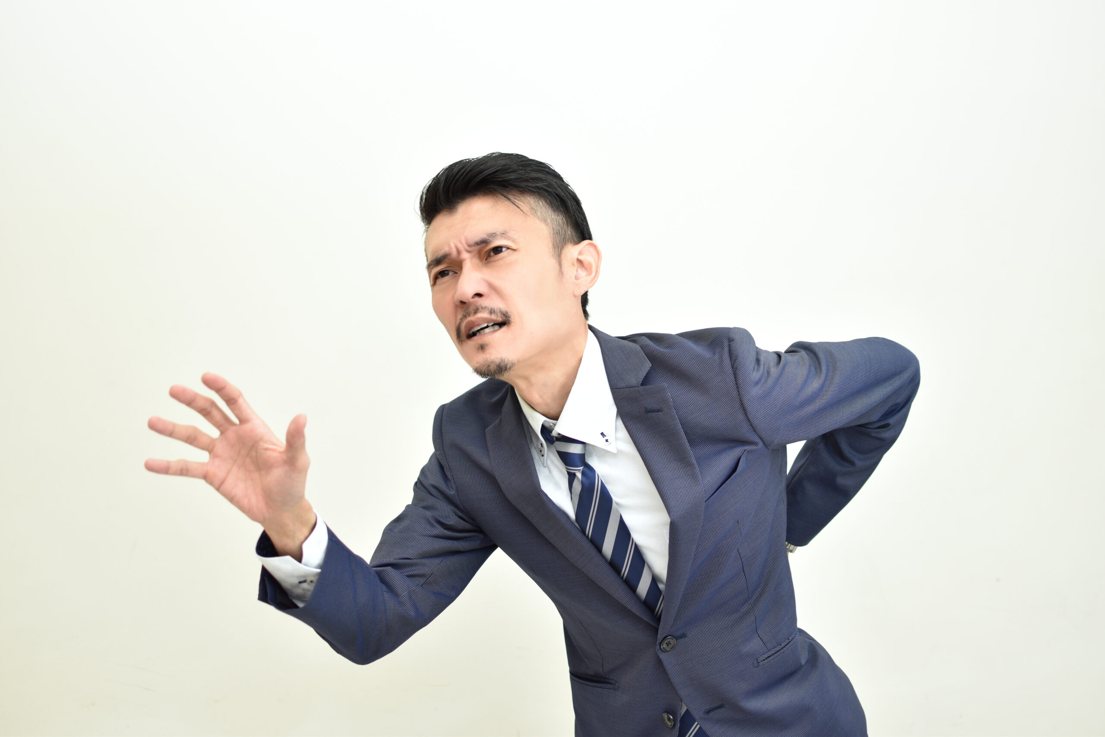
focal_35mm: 52
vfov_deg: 25.8
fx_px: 1611
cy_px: 368
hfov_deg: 37.8
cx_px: 552
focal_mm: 35
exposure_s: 1/100
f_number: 2.2
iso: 160
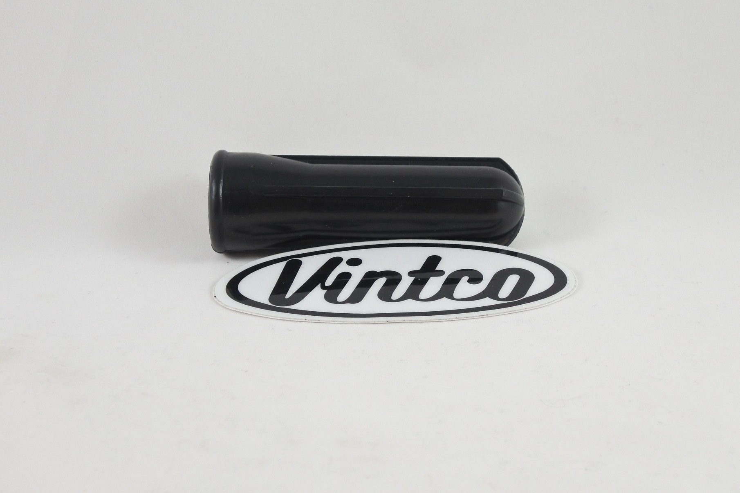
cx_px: 370
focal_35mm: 62
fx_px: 1274
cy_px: 246
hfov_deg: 32.4
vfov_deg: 21.9
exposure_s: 1/125
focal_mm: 23.1
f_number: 5
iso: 640
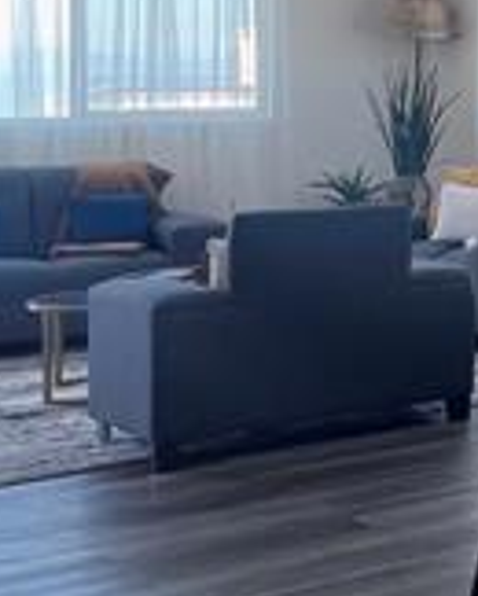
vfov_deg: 23.3
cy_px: 88
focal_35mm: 80
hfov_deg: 13.2
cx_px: 1206
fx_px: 1412
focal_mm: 1.57
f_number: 1.8
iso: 64
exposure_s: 1/99
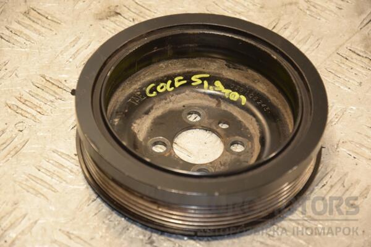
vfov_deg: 8.7
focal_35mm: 158
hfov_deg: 13.0
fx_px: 1623
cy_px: 124
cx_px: 186
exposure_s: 1/125
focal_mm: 105
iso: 800
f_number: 5.6
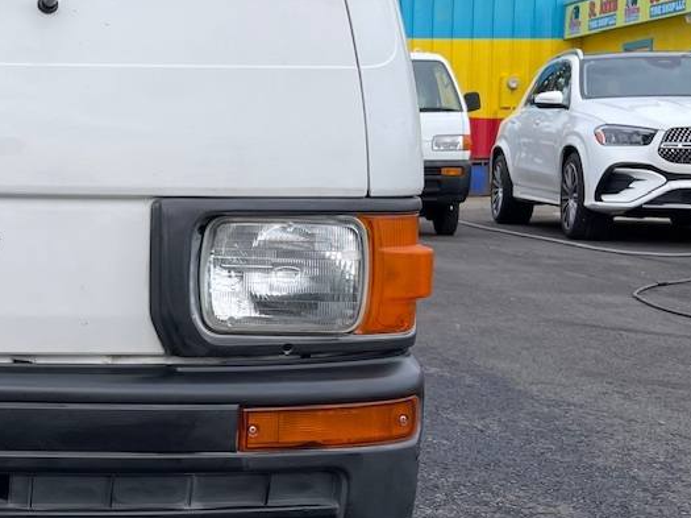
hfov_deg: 28.2
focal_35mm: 61
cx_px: -111
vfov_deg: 23.9
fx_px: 1217
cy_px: 187
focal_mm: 5.1
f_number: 1.6
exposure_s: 1/1597
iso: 32
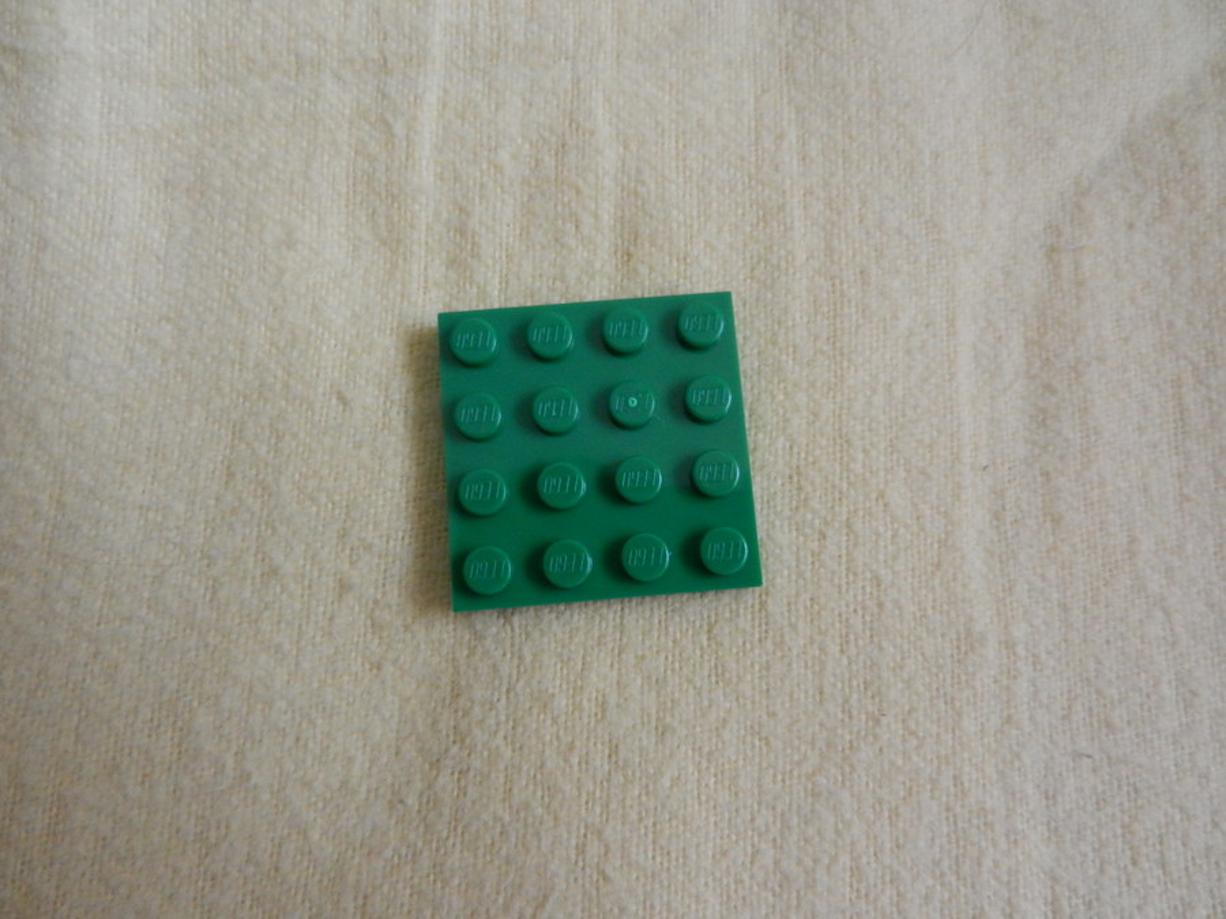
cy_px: 460
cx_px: 613
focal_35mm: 25
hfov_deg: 69.4
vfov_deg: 54.9
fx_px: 885
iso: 640
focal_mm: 4.5
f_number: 3.5
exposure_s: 1/50
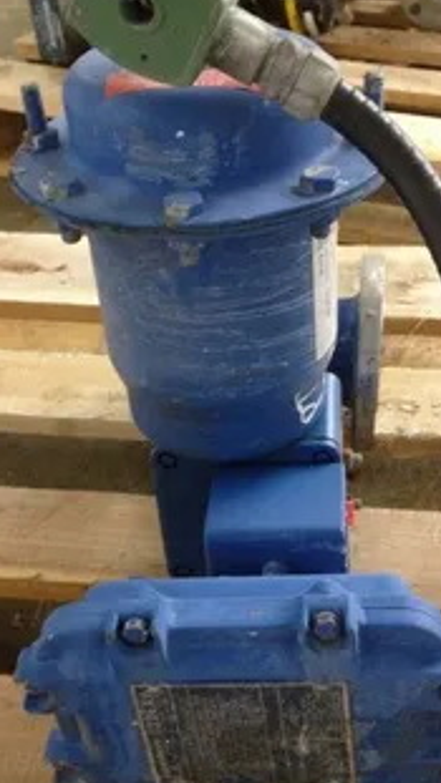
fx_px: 1018
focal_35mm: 49
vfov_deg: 42.1
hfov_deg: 24.4
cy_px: 408
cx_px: 255
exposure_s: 1/20
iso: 320
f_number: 2.4
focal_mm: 4.28
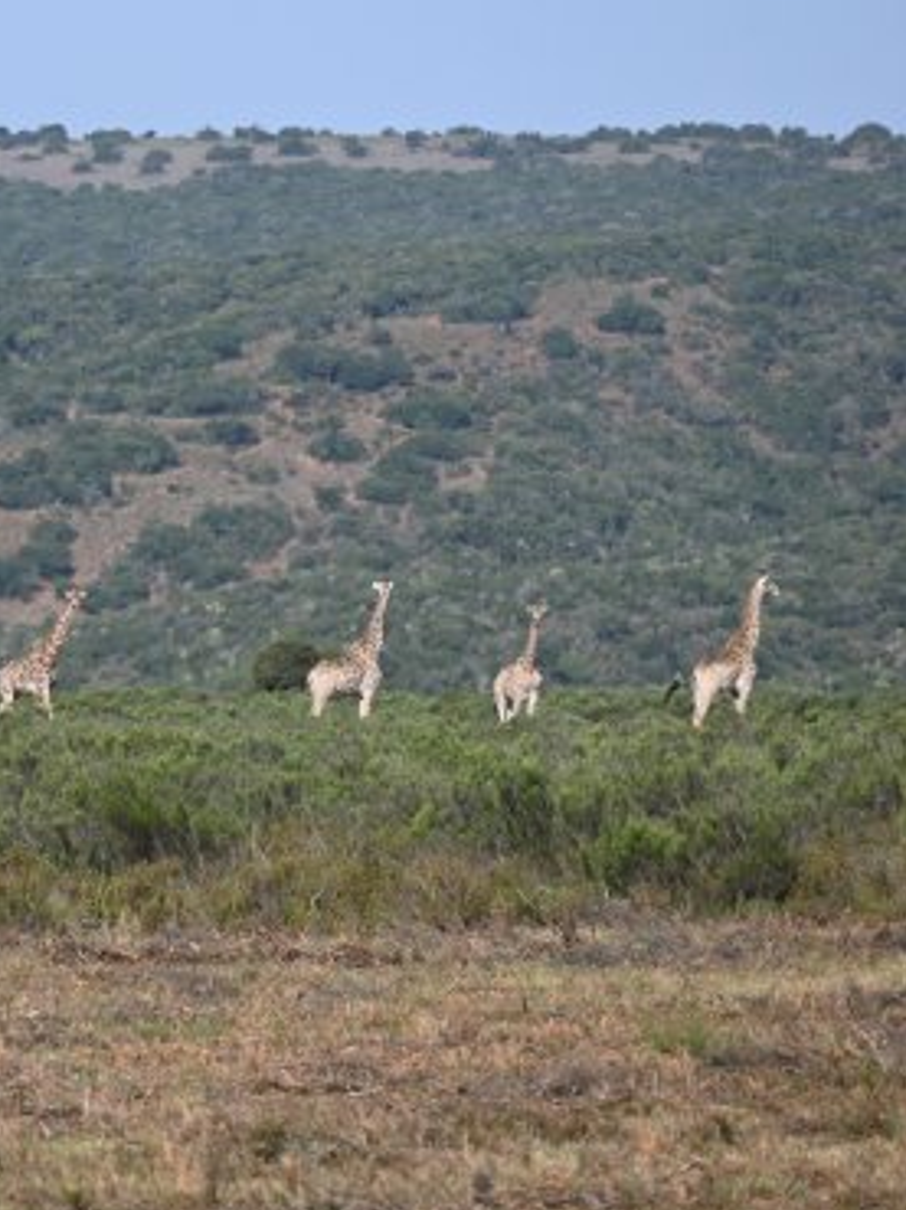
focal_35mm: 406
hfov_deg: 3.7
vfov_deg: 4.9
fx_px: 14185
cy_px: 562
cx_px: 29
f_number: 6.3
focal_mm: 170
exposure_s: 1/640
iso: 100
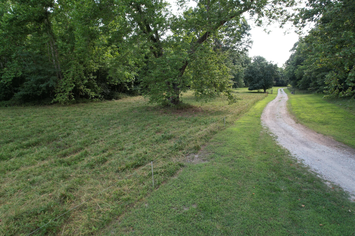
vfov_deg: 57.2
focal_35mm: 22
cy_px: 118
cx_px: 178
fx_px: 217
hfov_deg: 78.6
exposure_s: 1/20
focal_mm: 8.38
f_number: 2.8
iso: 100
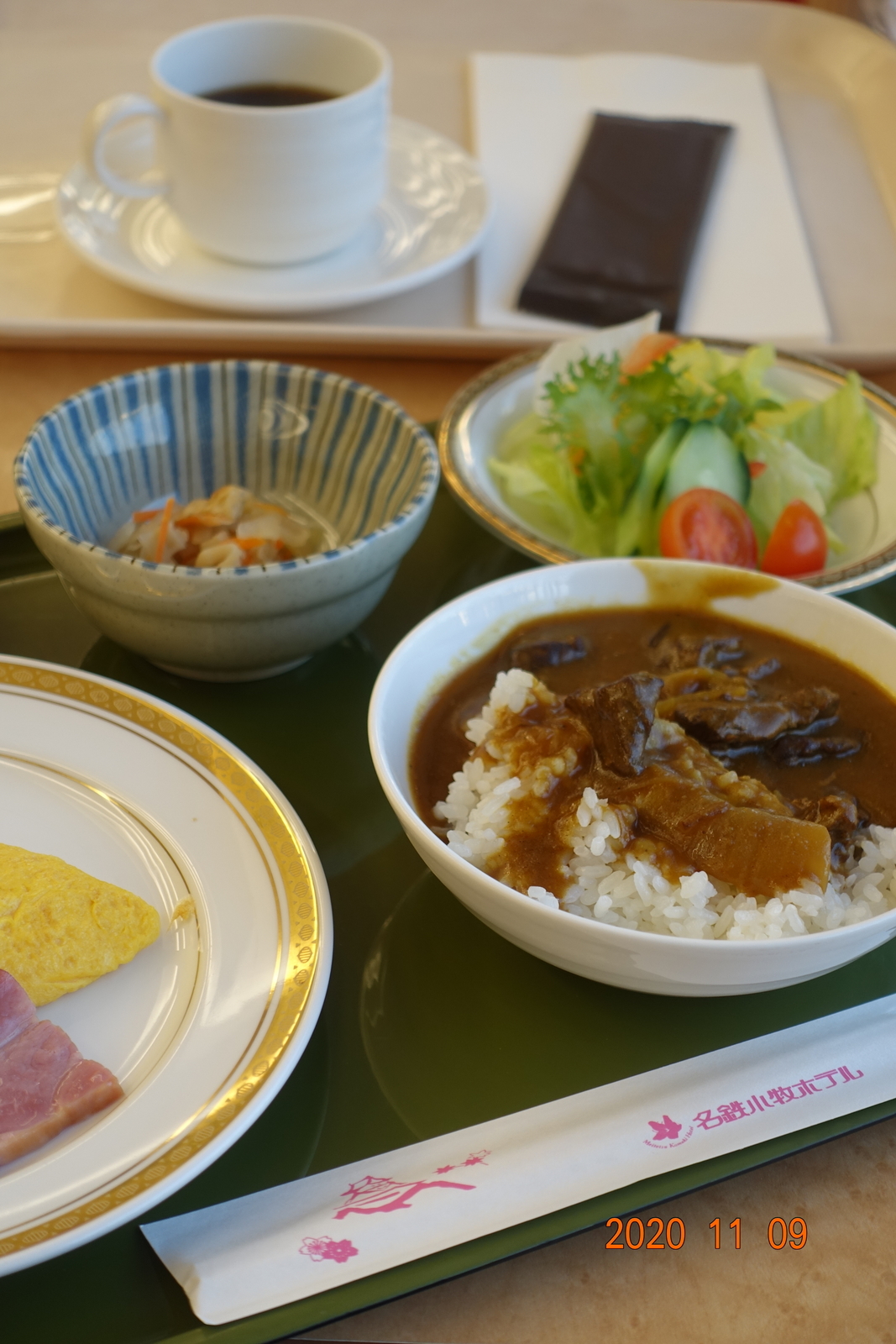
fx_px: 2613
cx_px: 448
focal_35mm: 70
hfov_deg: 19.5
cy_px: 672
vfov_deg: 28.8
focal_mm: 25.7
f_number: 3.2
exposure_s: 1/80
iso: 125
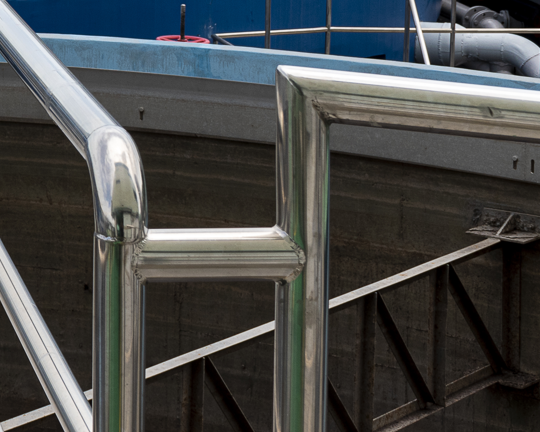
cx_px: -317
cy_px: -212
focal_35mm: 138
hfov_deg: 13.1
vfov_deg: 10.8
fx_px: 2201
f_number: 8
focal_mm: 27
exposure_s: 1/250
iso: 100
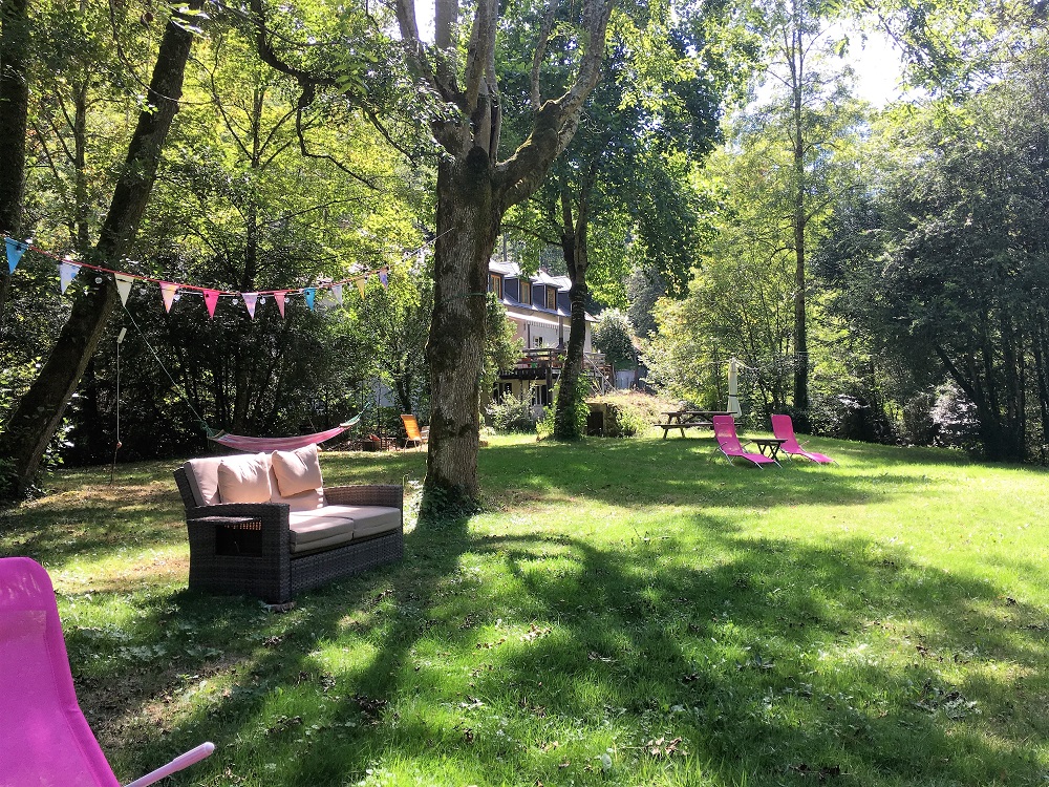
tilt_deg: +3.1
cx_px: 524
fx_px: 879
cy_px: 394
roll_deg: +1.8
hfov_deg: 61.7
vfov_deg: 48.2
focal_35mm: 29
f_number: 2.2
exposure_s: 1/183
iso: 25
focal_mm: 4.15
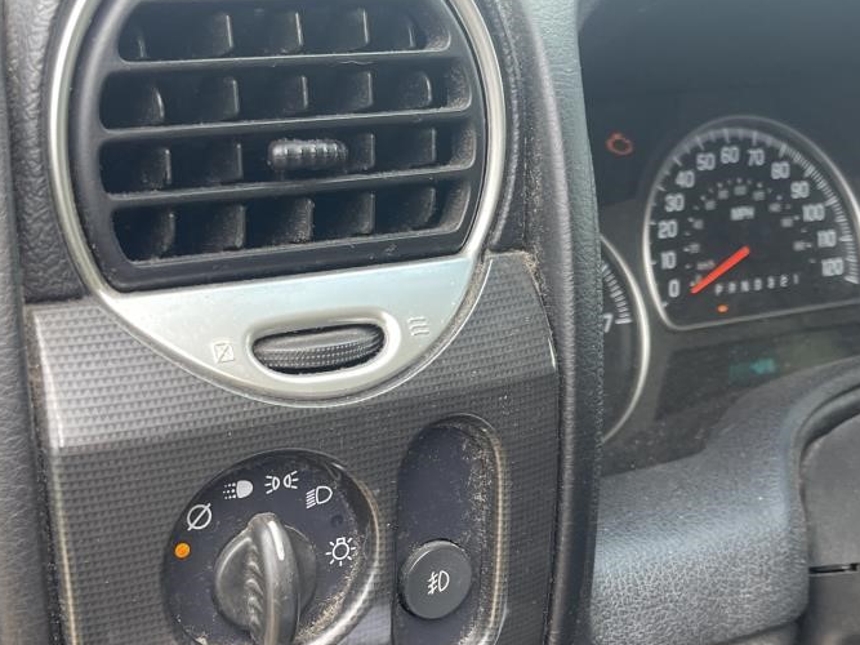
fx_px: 1192
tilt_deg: -18.8
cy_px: 531
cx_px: 316
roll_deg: +0.7
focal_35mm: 48
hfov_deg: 39.4
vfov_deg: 29.5
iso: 100
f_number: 1.6
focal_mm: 5.1
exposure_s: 1/121
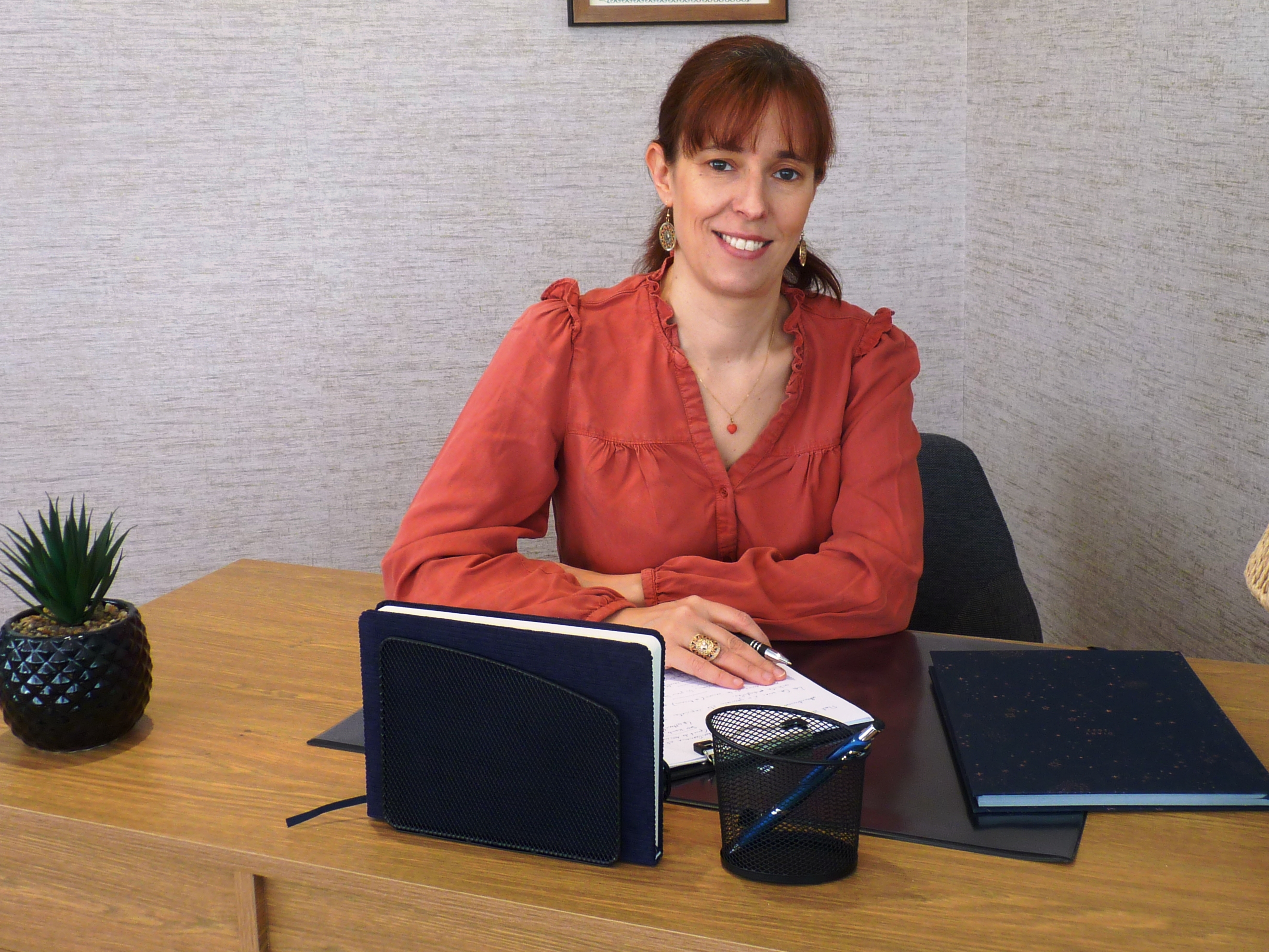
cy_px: 341
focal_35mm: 41
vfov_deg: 34.9
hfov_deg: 45.6
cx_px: 727
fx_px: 1503
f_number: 2.8
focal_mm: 4.8
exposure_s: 1/30
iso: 125
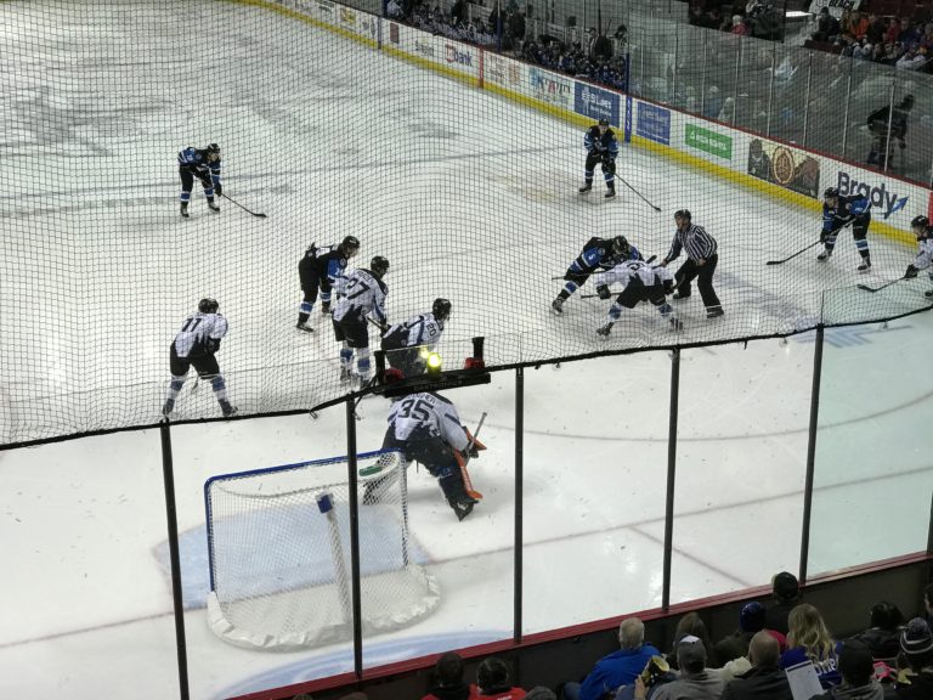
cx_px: 466
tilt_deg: -19.3
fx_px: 1536
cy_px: 350
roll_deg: -0.6
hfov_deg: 33.8
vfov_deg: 25.7
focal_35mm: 57
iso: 50
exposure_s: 1/59
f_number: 2.8
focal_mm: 6.6
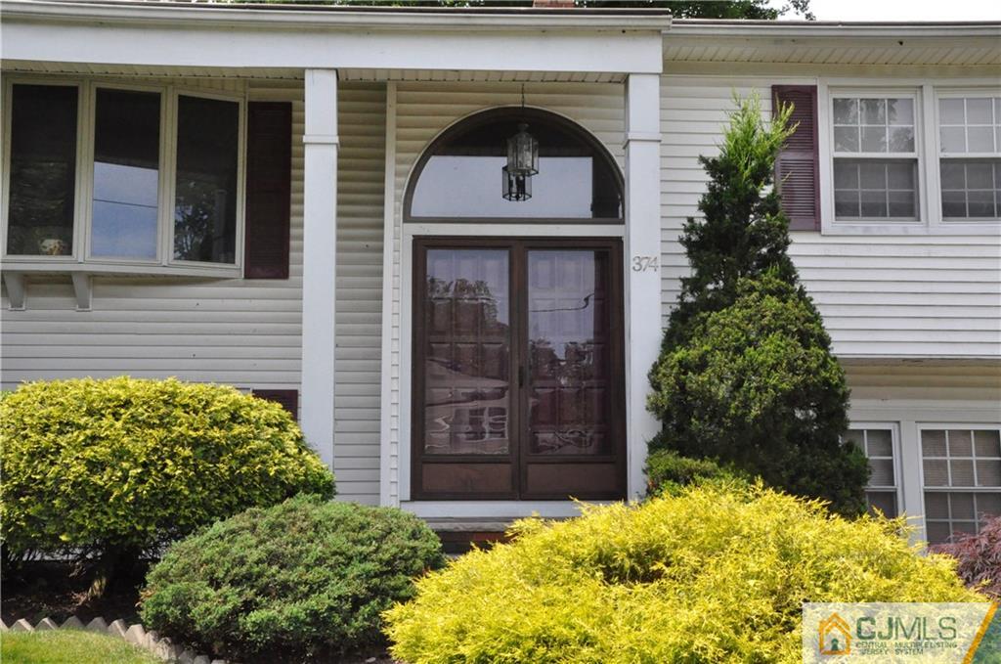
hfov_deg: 46.5
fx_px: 1166
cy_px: 332
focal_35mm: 42
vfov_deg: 31.8
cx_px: 500
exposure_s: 1/1000
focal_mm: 28
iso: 3200
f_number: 16
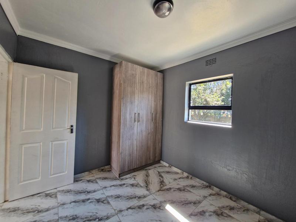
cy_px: 111
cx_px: 148
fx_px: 111
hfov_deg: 106.2
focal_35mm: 13
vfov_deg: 89.9
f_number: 2.2
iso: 64
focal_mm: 1.74
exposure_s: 1/50
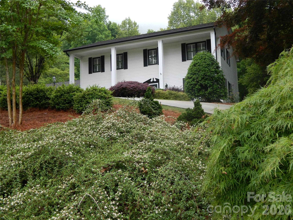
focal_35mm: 41
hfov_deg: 45.8
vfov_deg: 35.1
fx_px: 347
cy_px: 110
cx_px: 146
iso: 80
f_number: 3.5
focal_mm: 7.3
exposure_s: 1/80
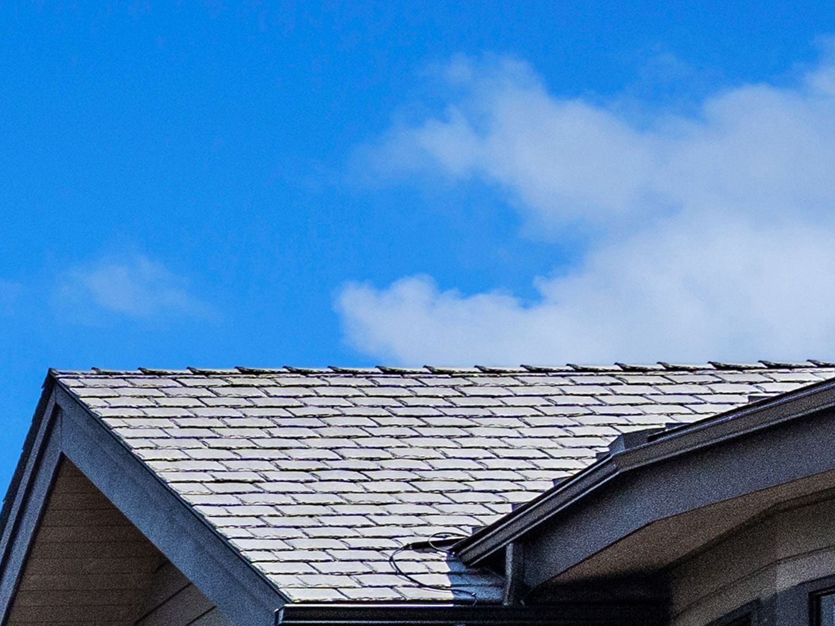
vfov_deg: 10.5
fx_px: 2967
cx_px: -1179
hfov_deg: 12.5
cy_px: 1441
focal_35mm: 123
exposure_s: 1/800
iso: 800
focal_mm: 24
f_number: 10
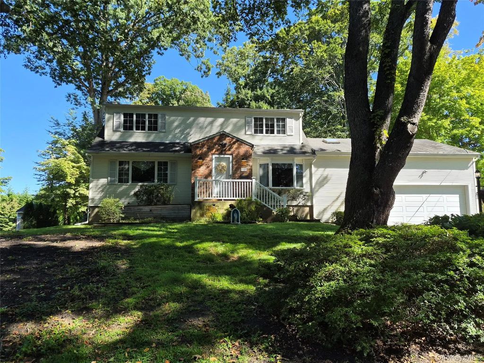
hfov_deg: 73.9
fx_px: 322
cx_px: 242
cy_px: 182
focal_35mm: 23
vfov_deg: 58.9
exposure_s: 1/2792
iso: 80
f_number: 1.8
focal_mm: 5.4
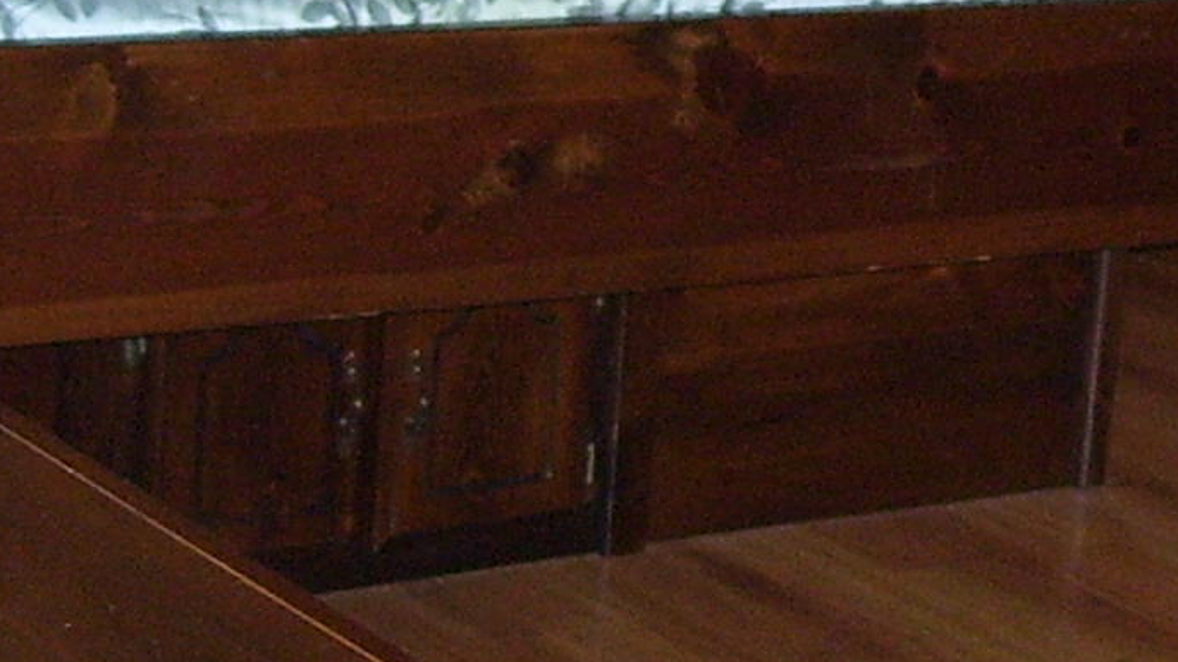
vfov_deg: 9.1
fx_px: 4122
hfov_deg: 15.6
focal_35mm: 132
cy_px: -22
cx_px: 1469
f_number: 2.7
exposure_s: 1/60
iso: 200
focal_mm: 6
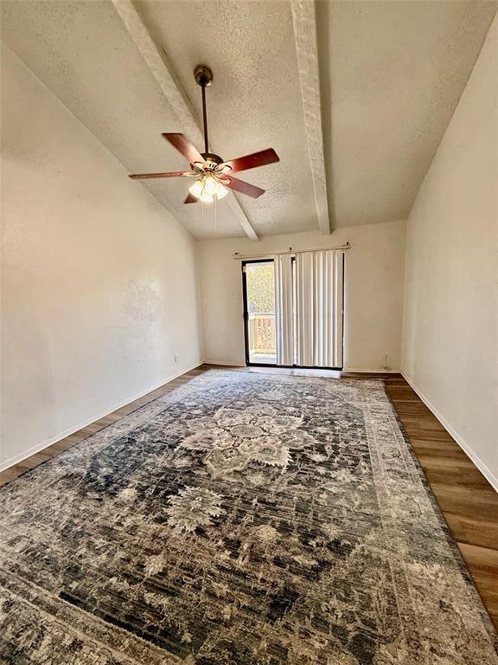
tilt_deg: -6.4
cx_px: 249
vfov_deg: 102.1
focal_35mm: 14
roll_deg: +2.0
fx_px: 269
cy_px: 332
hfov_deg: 85.7
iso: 125
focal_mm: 2.22
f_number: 2.2
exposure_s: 1/120
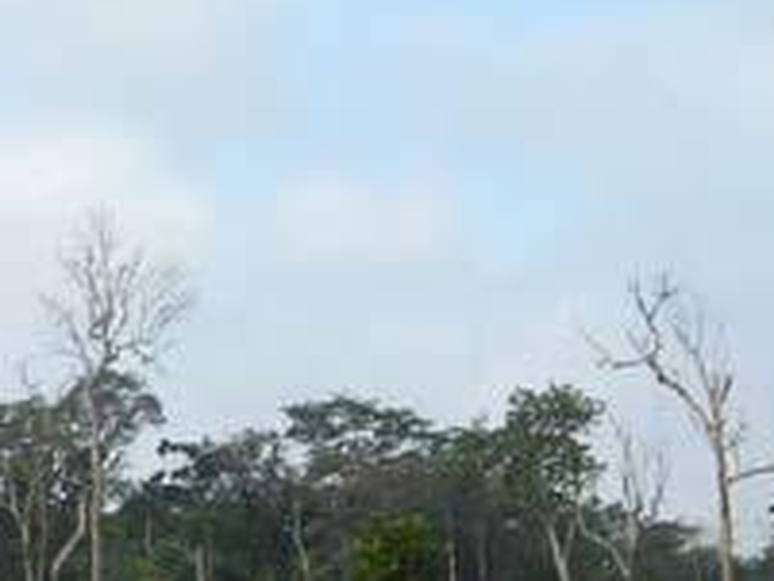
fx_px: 3378
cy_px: 616
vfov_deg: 9.7
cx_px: -154
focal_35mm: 151
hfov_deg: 12.7
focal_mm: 6.3
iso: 50
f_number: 3.2
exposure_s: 1/438
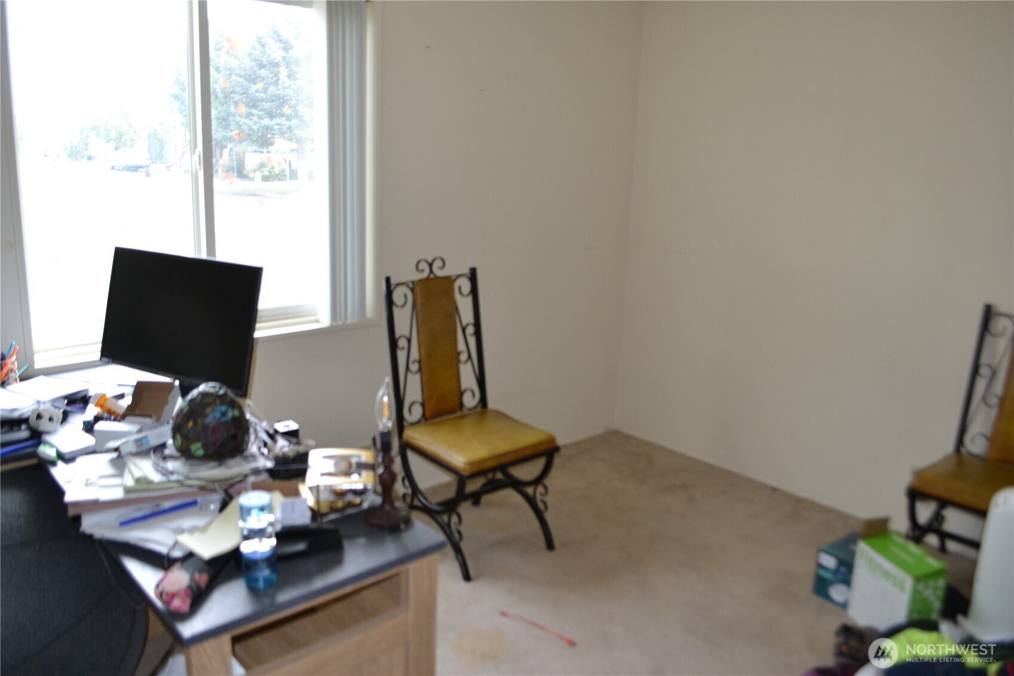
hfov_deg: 67.4
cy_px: 338
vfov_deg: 47.9
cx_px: 507
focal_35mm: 27
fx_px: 760
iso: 400
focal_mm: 18
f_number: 4
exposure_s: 1/60
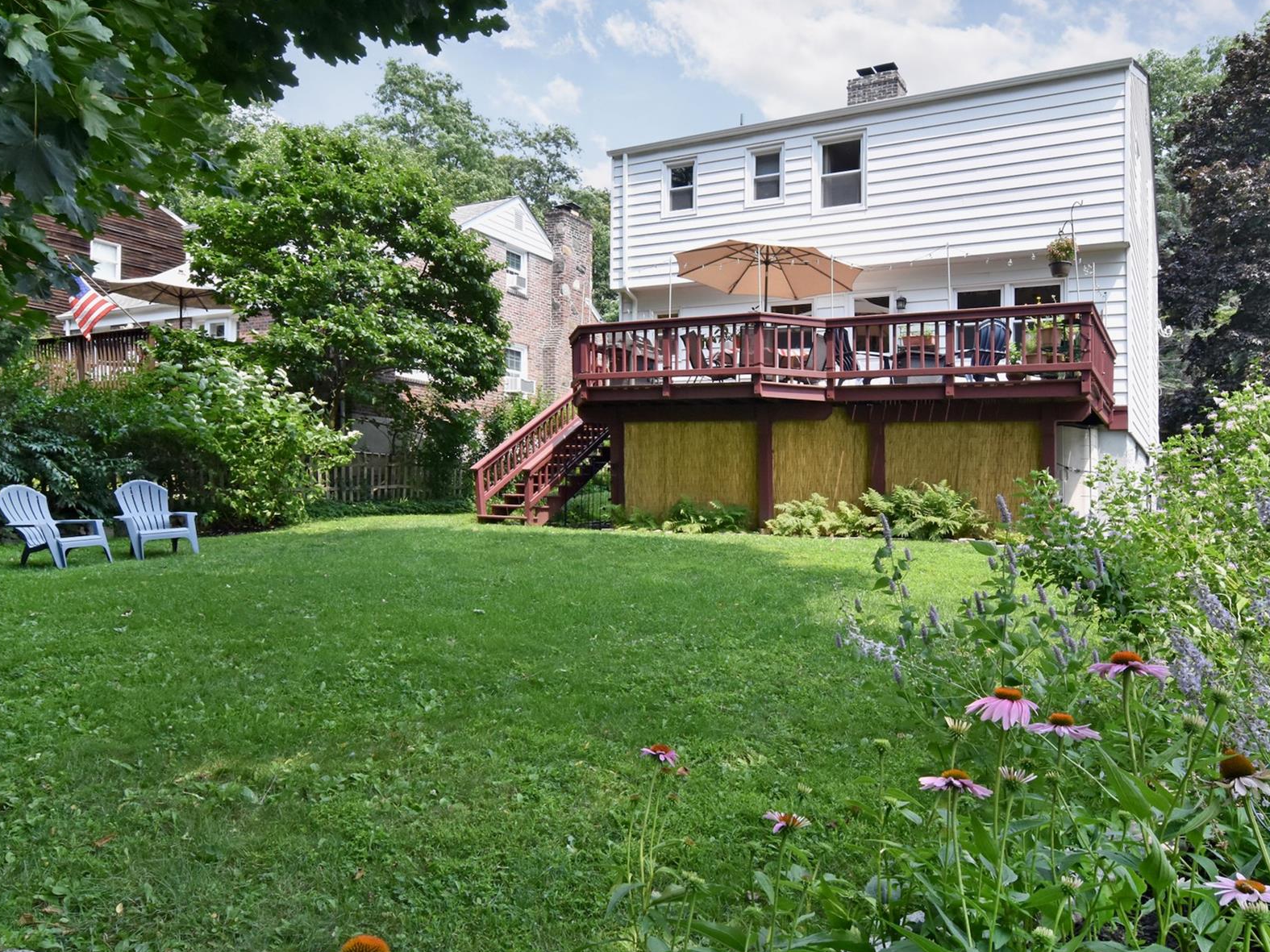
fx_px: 757
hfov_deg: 79.7
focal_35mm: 21
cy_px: 492
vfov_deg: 64.3
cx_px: 703
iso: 640
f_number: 14
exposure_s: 1/160
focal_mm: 11
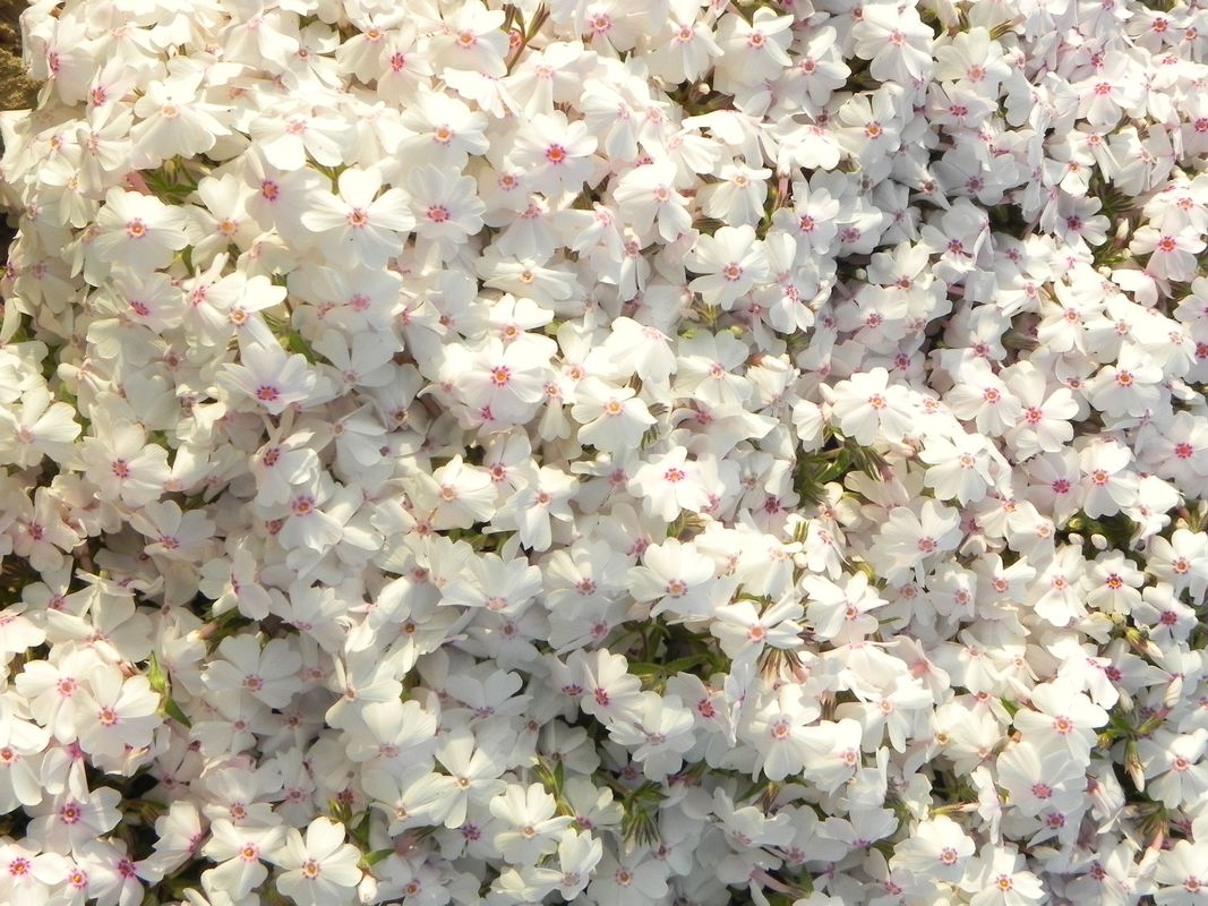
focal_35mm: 46
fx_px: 1605
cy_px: 453
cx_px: 604
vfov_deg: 31.5
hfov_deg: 41.2
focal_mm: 8.2
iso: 200
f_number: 8
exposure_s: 1/160
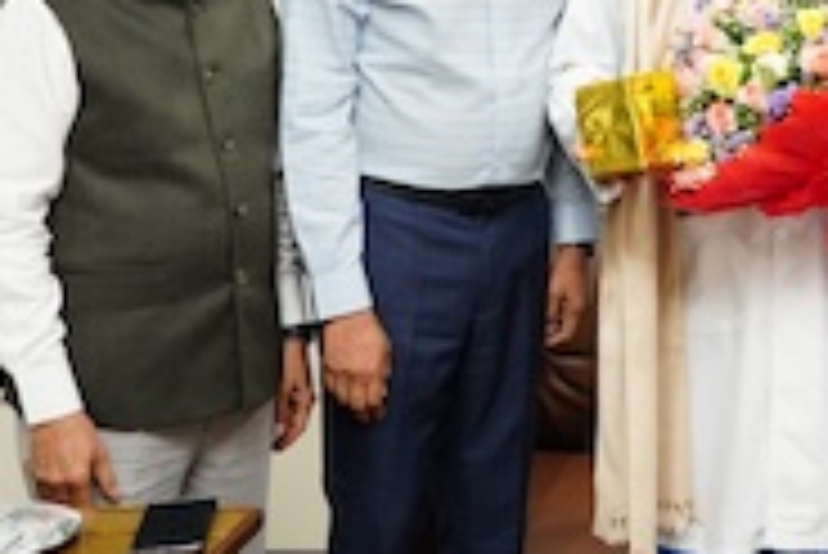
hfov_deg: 26.4
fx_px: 1703
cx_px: 747
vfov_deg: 17.9
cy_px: -20
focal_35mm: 74
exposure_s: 1/125
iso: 800
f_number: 2.8
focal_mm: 34
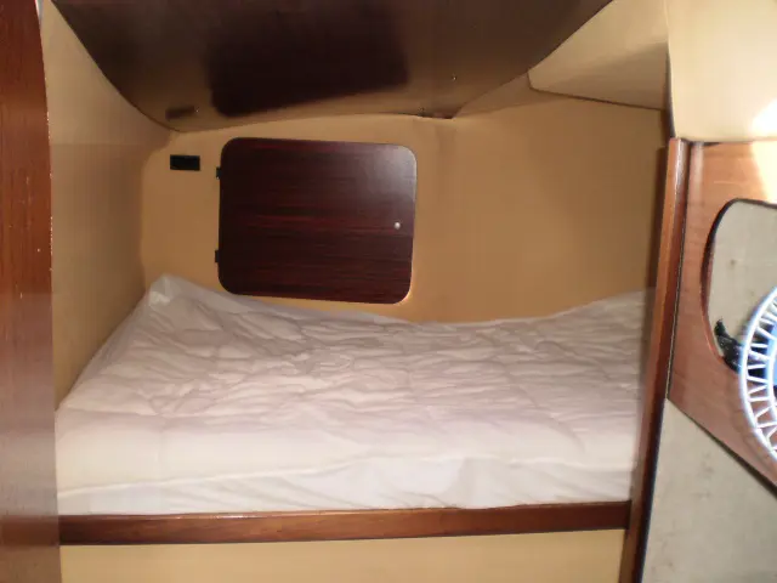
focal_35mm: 36
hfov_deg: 51.4
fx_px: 808
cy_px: 292
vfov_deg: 39.7
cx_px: 388
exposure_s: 1/30
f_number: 3.1
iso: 125
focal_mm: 6.3
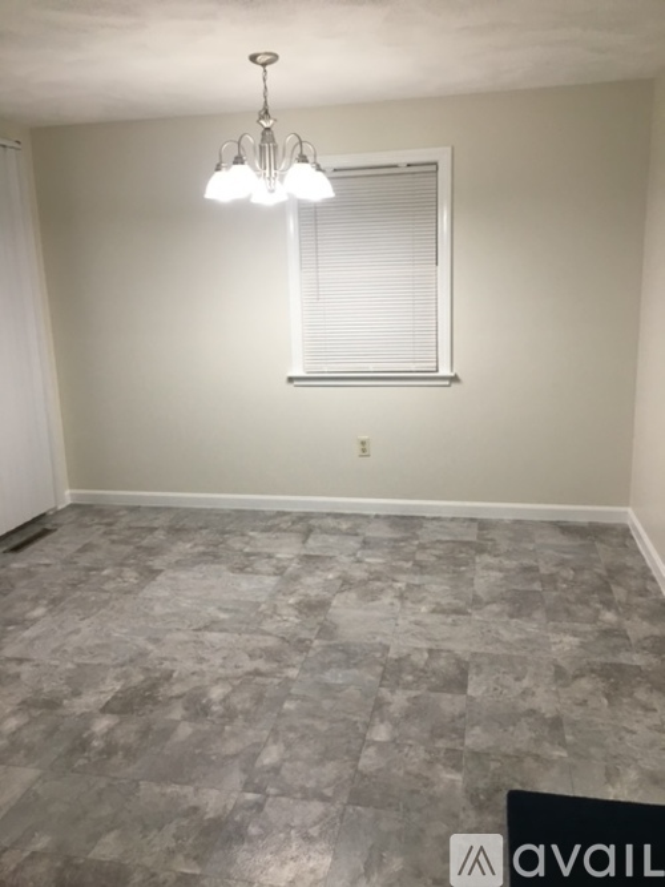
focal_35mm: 29
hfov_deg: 48.2
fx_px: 743
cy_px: 444
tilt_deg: -13.3
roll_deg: +1.5
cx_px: 332
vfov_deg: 61.7
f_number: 2.2
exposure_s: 1/30
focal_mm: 4.15
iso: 40
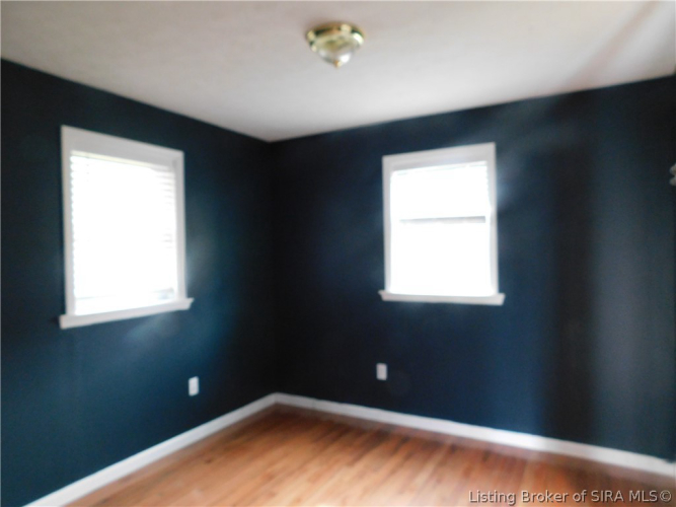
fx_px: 449
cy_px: 254
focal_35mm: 23
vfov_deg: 58.9
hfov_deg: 73.9
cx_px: 338
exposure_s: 1/13
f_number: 3
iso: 400
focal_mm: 4
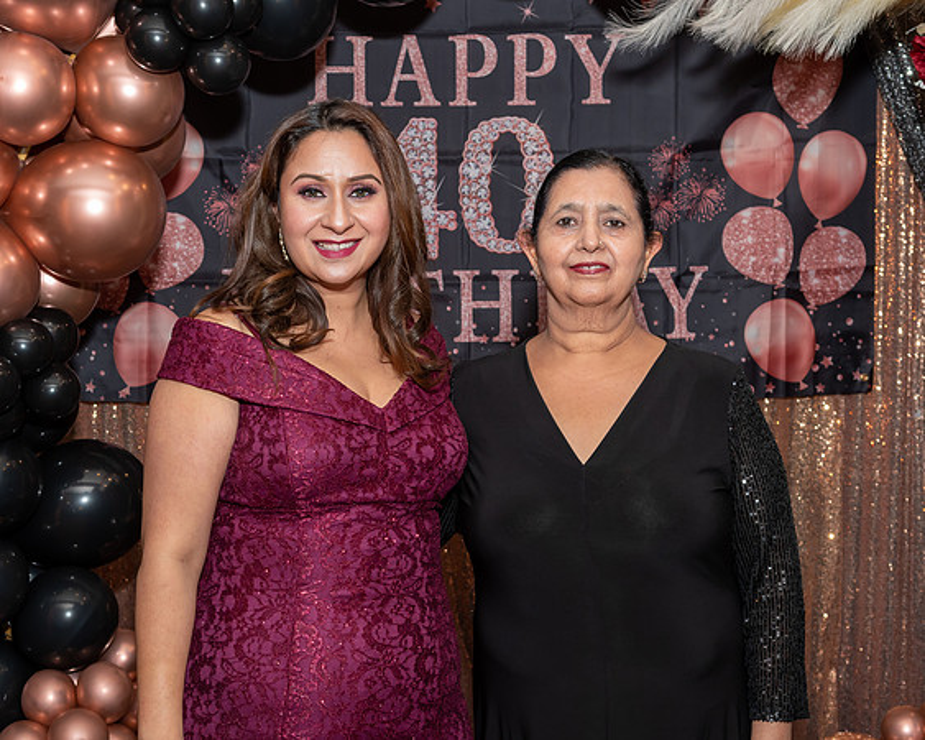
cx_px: 374
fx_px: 1559
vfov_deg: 26.7
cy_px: 354
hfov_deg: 32.9
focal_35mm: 57
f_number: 5.6
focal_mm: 31
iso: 400
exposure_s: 1/250
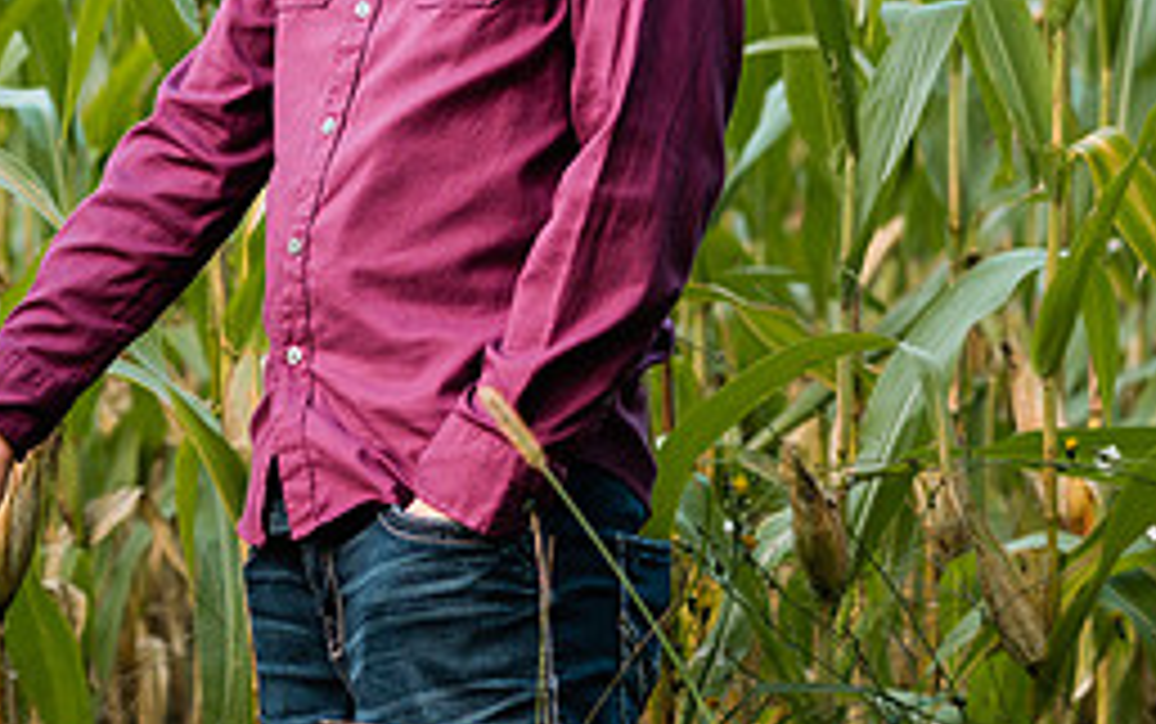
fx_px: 4445
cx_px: -124
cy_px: 899
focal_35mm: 141
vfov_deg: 9.2
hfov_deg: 14.5
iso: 400
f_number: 3.2
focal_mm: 58
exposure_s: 1/200
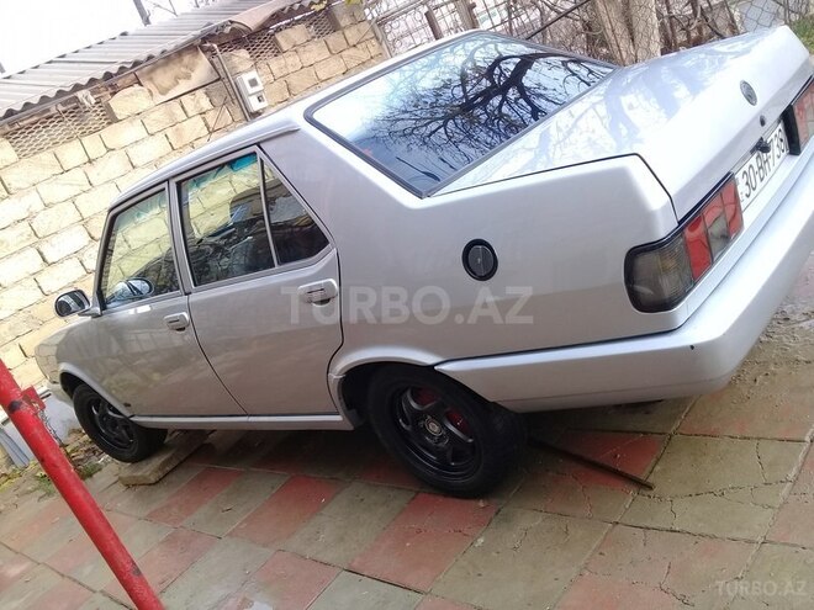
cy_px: 305
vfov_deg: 45.4
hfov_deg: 58.4
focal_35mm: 31
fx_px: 729
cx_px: 407
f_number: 2.2
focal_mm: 3.3
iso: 50
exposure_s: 1/161
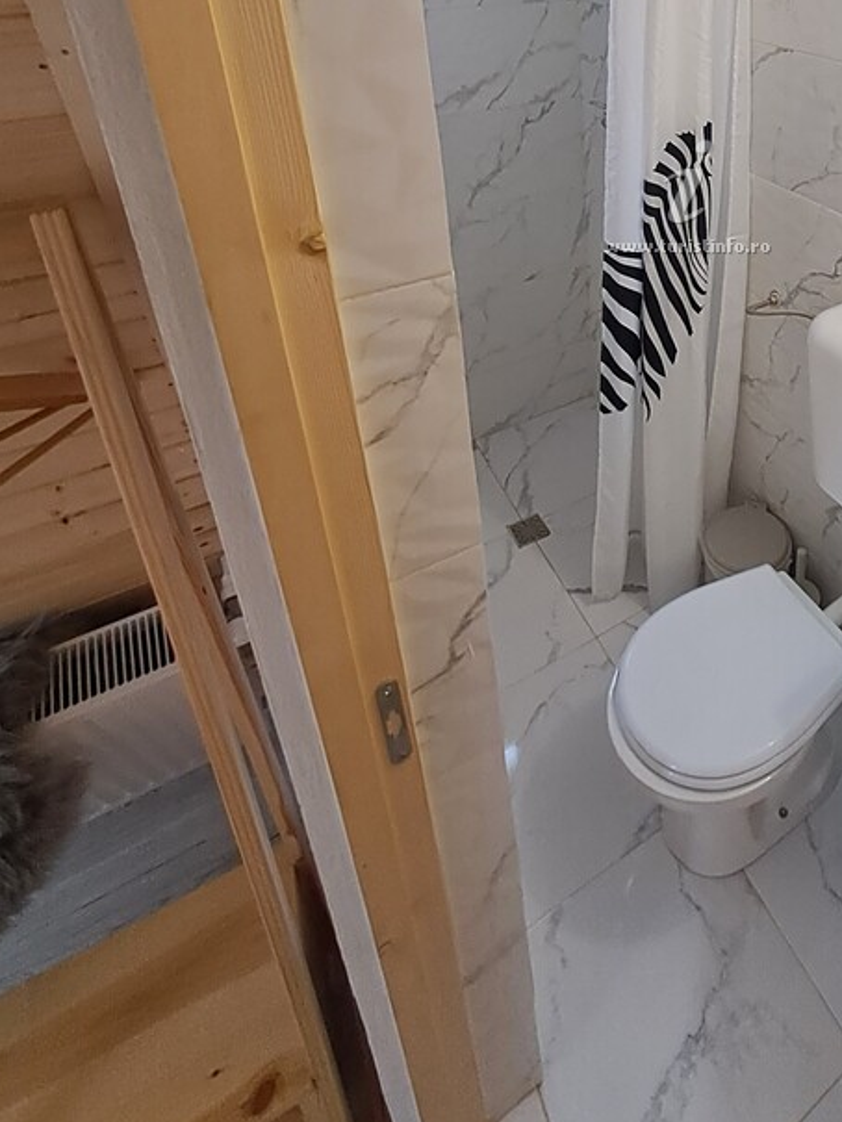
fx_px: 713
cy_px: 189
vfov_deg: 67.5
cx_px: 683
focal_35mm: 22
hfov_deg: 56.3
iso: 80
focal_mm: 1.42
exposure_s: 1/50
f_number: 2.2
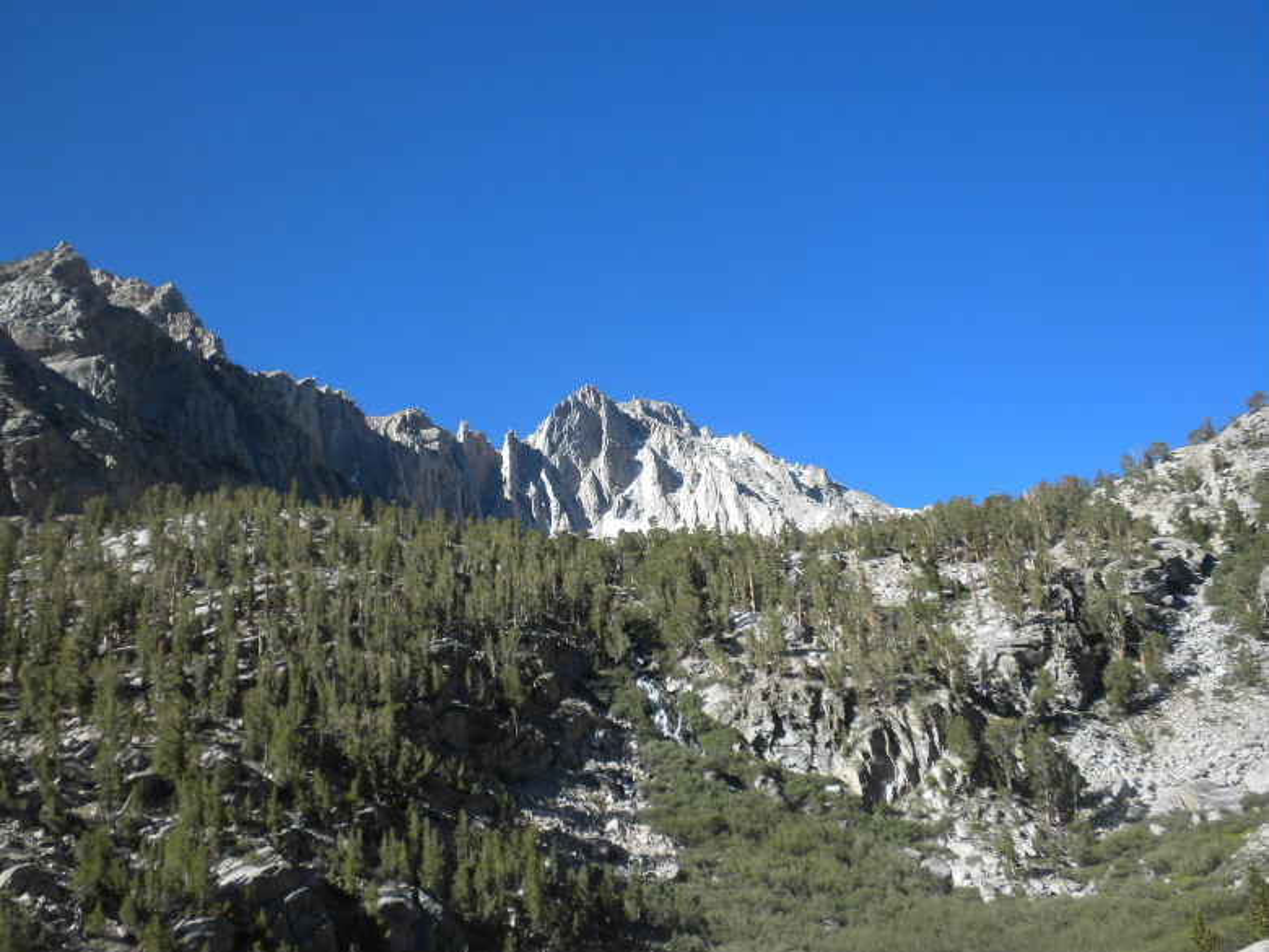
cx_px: 634
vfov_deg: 38.7
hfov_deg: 50.1
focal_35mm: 37
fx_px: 1356
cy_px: 476
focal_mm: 6.6
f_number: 10
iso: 64
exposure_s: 1/67.5
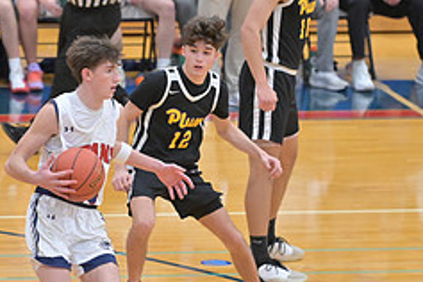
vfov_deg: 3.6
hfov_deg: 5.4
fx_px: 4453
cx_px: 82
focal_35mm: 379
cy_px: 230
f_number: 4
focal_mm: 155
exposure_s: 1/800
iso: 5600
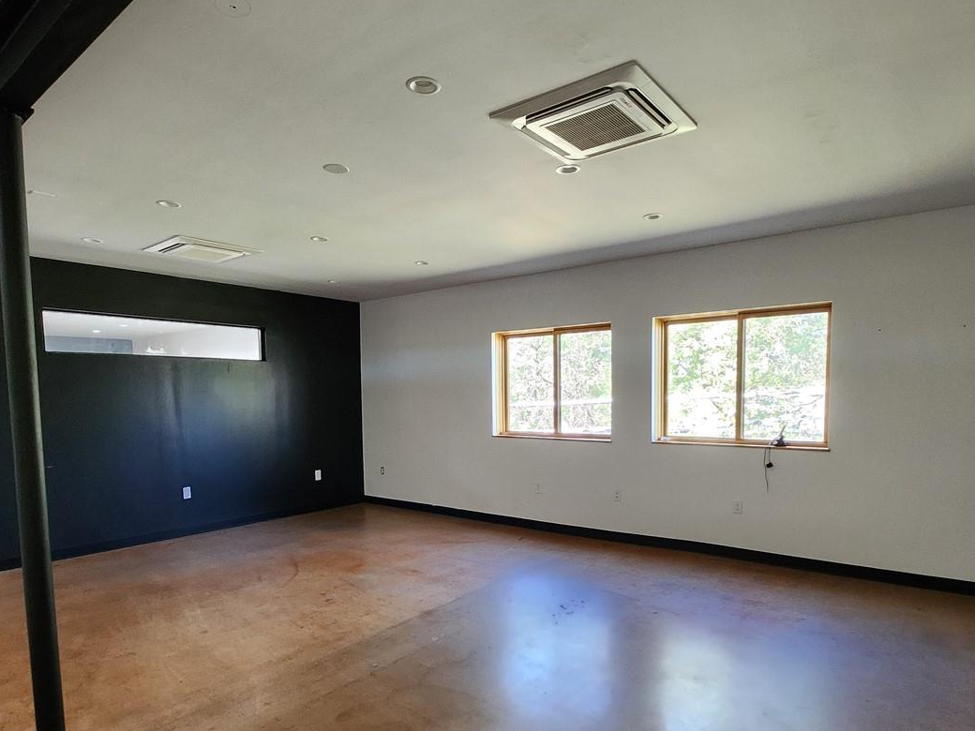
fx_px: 563
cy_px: 440
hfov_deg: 81.7
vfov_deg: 65.3
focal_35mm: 20
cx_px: 492
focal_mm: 1.7
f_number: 2.2
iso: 320
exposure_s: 1/60
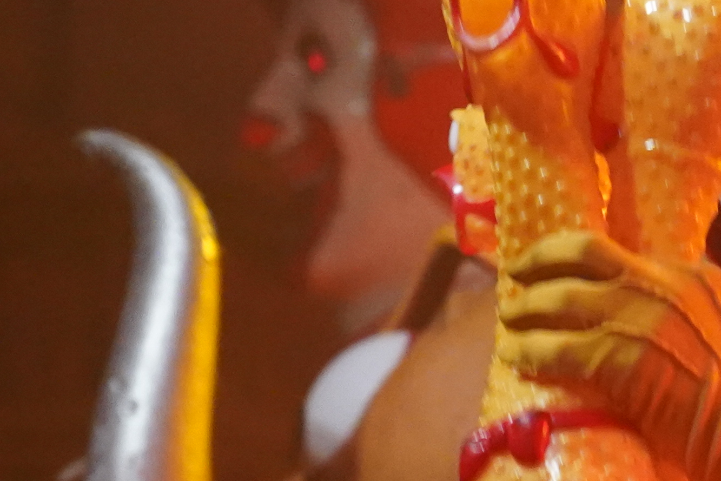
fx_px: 7571
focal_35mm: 378
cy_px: 792
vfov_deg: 3.6
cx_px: 879
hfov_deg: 5.4
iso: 6400
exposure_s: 1/160
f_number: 4
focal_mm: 84
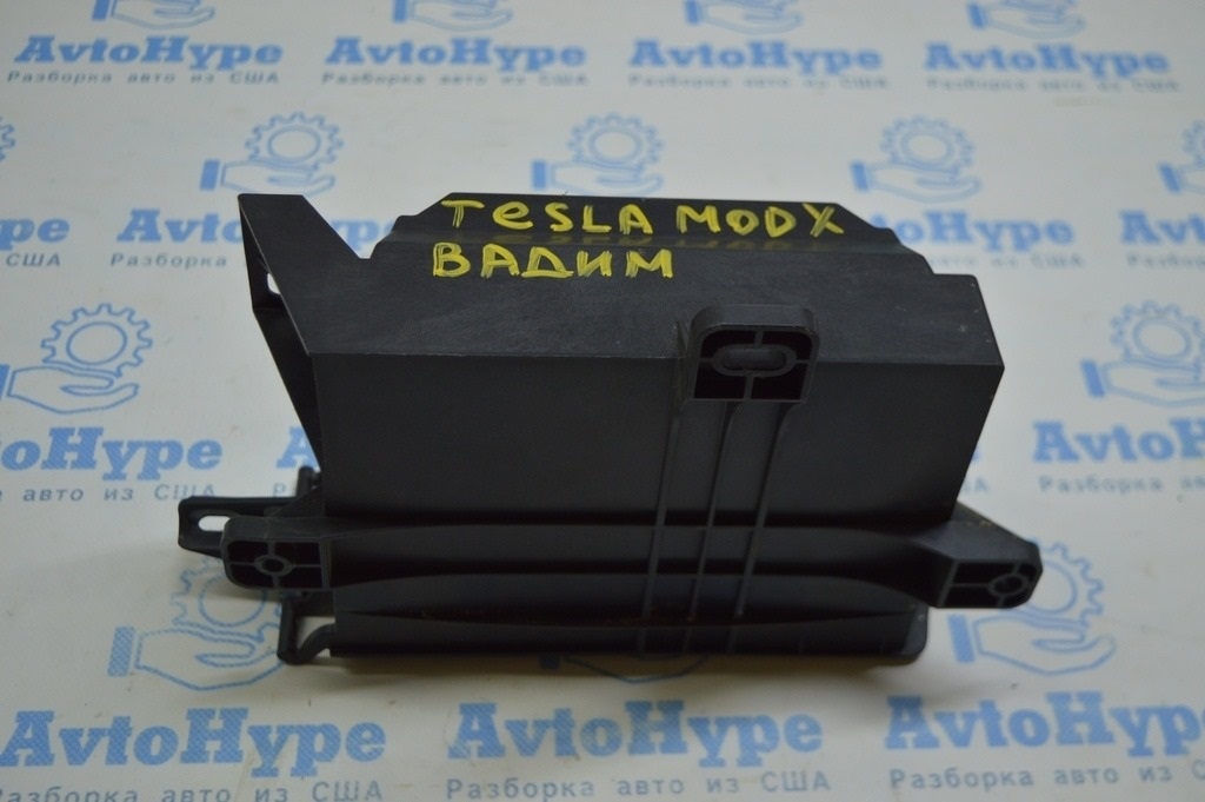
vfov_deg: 28.9
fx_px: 1555
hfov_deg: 42.4
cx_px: 602
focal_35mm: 46
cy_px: 401
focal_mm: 31
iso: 400
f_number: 4.2
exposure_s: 1/100
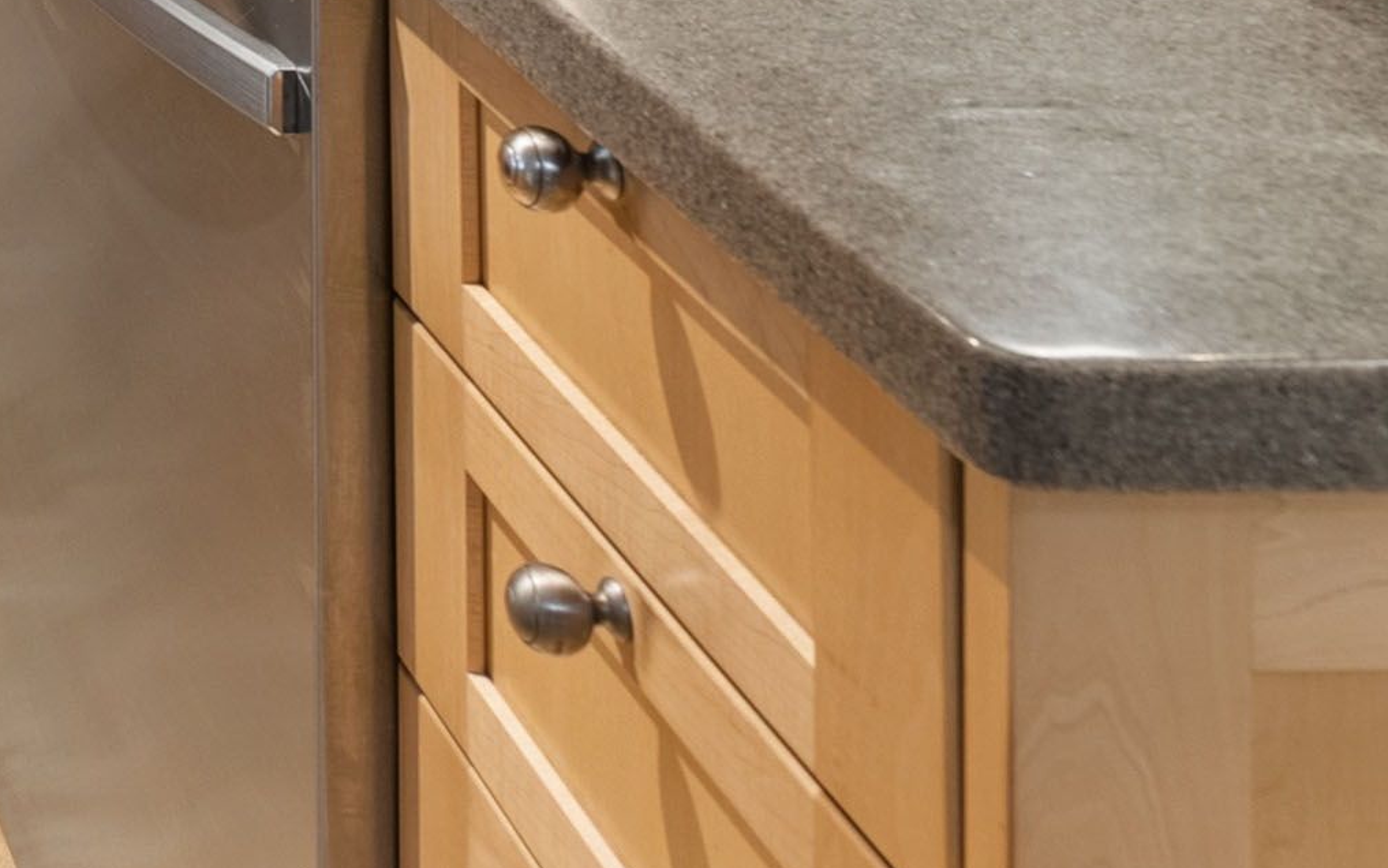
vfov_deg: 14.6
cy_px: -1035
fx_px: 2573
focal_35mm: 68
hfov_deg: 23.2
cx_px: -783
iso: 500
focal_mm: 16
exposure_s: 1/6
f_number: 8
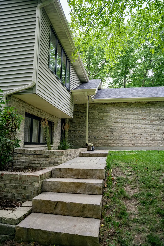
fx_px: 164
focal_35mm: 24
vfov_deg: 73.7
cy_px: 123
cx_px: 82
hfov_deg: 53.1
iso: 1600
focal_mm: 24
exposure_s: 1/500
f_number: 2.8
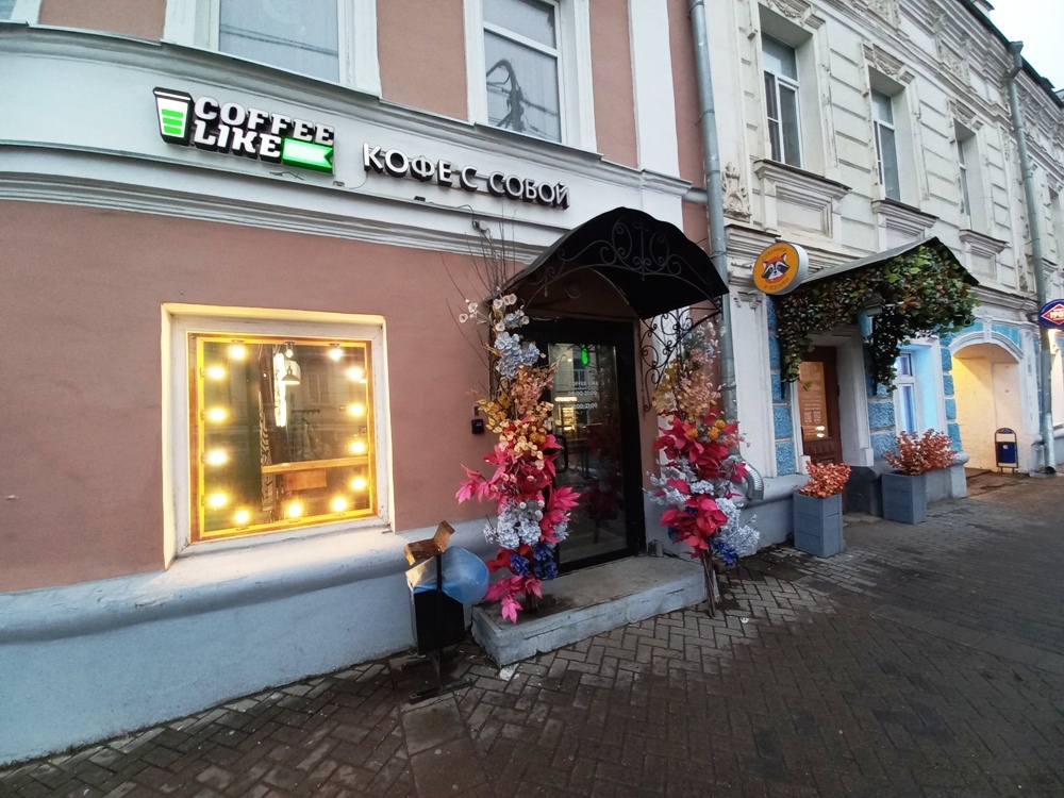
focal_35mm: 13
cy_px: 399
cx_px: 532
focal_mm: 1.42
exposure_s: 1/33.3
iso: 125
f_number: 2.2
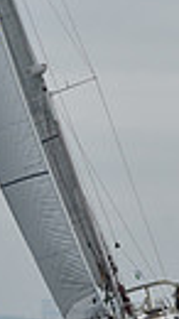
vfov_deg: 6.6
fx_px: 2763
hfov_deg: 3.7
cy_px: 88
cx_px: 85
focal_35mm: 327
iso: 250
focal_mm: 70
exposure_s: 1/800
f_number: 9
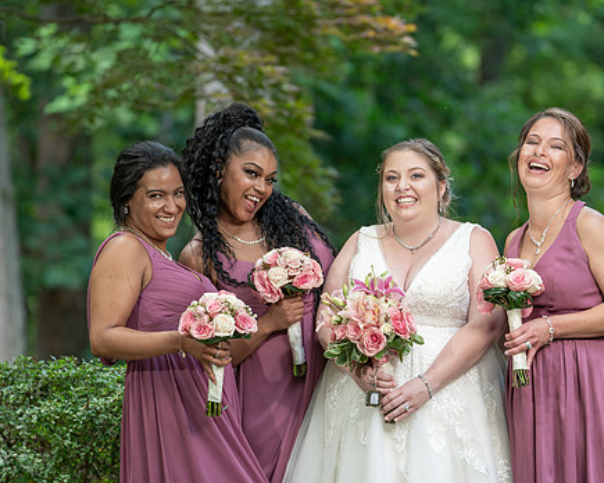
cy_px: 256
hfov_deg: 8.3
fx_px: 4183
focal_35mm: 234
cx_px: 372
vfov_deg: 6.6
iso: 400
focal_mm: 187
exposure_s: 1/200
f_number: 4
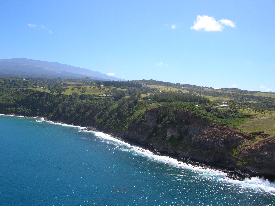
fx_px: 278
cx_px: 138
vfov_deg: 40.6
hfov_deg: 52.7
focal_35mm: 35
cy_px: 103
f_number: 5.6
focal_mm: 5.8
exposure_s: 1/308
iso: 50
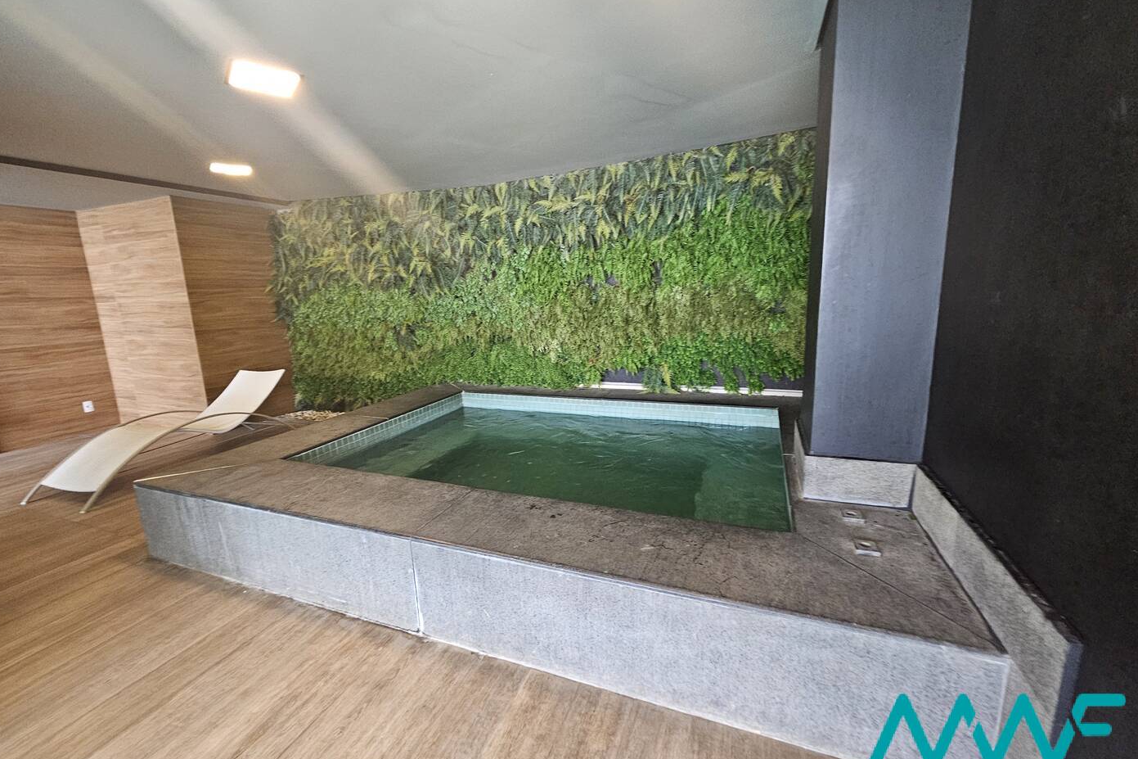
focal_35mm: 14
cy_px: 382
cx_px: 563
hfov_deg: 104.3
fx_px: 442
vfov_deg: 81.2
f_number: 2.2
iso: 400
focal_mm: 2.2
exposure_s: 1/30
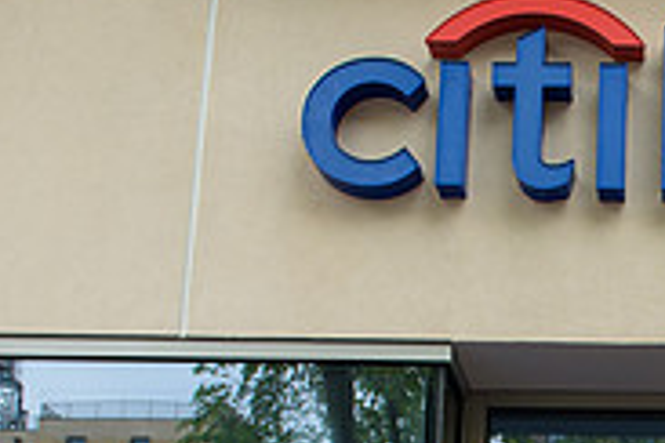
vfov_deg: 16.7
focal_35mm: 76
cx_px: 720
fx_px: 1404
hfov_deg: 24.9
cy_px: 619
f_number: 5
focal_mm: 24
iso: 200
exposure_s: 1/250
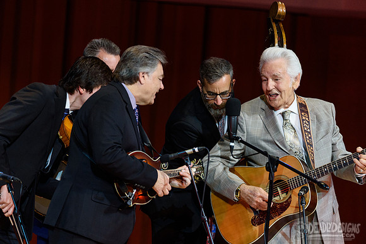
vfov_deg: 4.5
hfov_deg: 6.7
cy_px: 122
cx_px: 173
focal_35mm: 306
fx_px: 3111
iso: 2500
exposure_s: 1/320
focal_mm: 290
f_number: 5.6
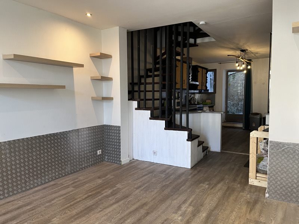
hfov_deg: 67.3
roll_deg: +1.0
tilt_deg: -4.2
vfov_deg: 53.1
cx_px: 150
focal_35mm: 26
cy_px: 112
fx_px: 225
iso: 100
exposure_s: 1/50
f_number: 1.6
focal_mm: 5.1
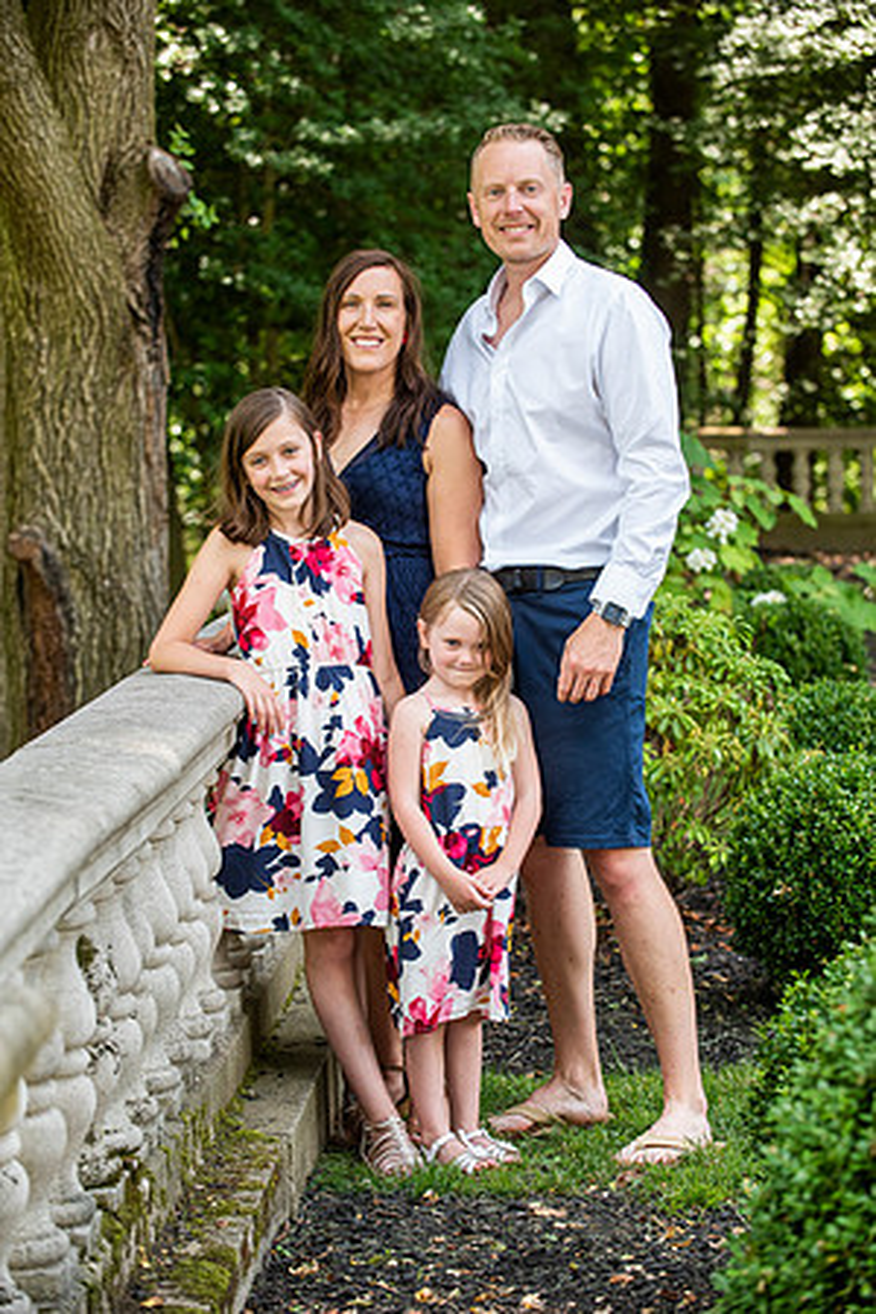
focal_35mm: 95
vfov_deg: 21.5
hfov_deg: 14.4
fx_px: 3467
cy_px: 657
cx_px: 438
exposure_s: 1/400
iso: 800
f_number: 4.5
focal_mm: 95
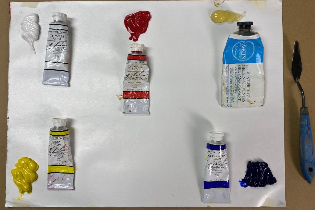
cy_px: 105
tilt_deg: -88.0
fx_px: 245
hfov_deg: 65.5
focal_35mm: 28
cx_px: 159
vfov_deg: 46.4
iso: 32
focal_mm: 4.25
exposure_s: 1/145
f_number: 1.8
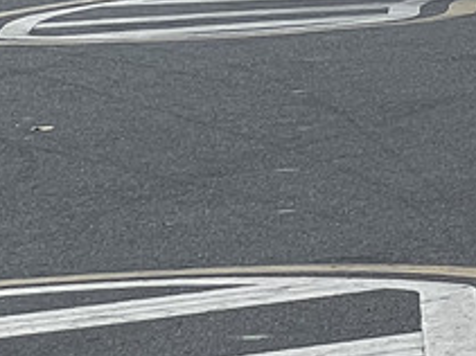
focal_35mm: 438
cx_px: 1302
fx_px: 6019
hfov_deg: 4.4
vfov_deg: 3.3
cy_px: -606
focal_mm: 9
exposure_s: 1/266
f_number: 2.8
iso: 32
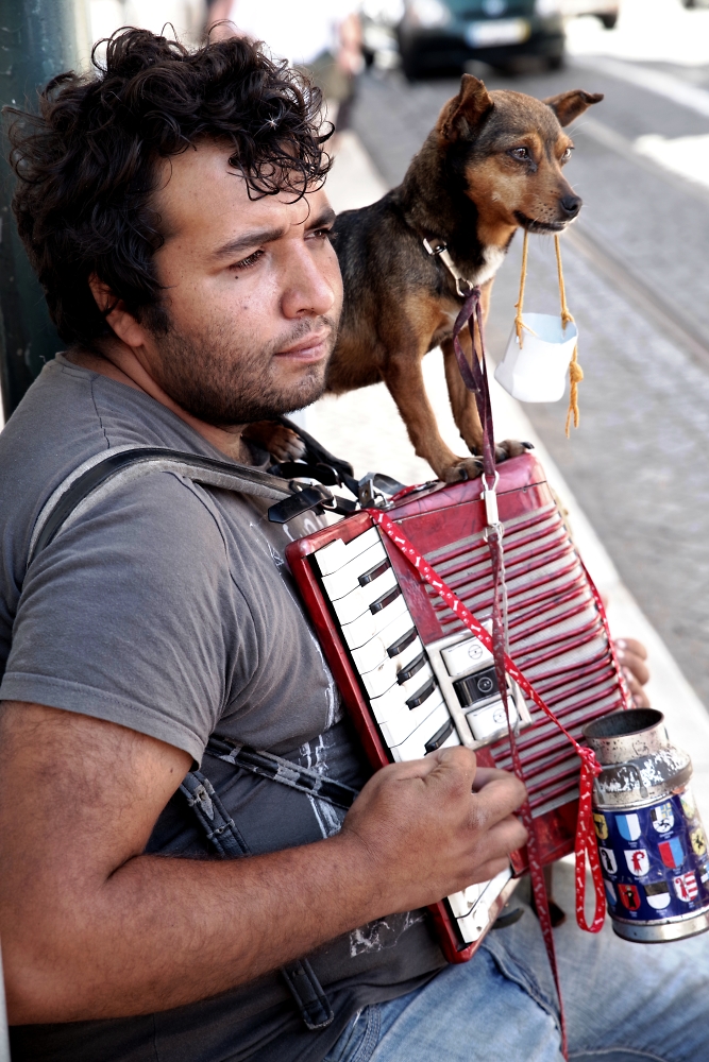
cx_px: 354
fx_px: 2067
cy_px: 531
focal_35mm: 70
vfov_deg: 28.8
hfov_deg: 19.5
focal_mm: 70
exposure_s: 1/60
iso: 400
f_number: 5
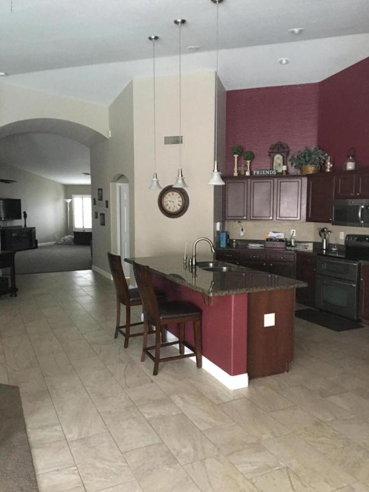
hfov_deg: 48.2
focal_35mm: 29
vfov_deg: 61.7
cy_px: 246
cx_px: 184
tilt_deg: -5.9
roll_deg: +0.6
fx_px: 412
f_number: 2.2
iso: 125
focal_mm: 4.15
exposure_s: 1/4
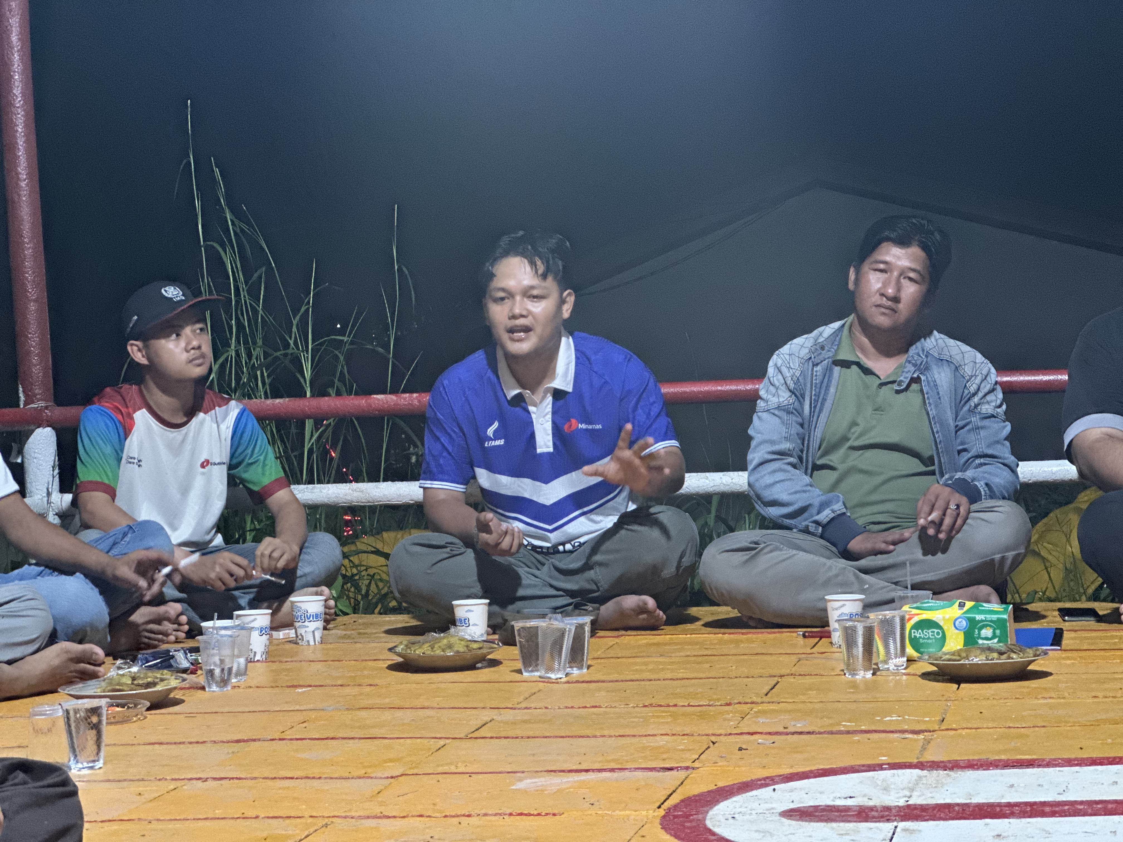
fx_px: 2498
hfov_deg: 25.3
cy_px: 421
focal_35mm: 77
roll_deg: +2.7
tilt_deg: -1.0
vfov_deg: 19.1
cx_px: 562
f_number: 2.8
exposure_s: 1/14
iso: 1000
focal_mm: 9
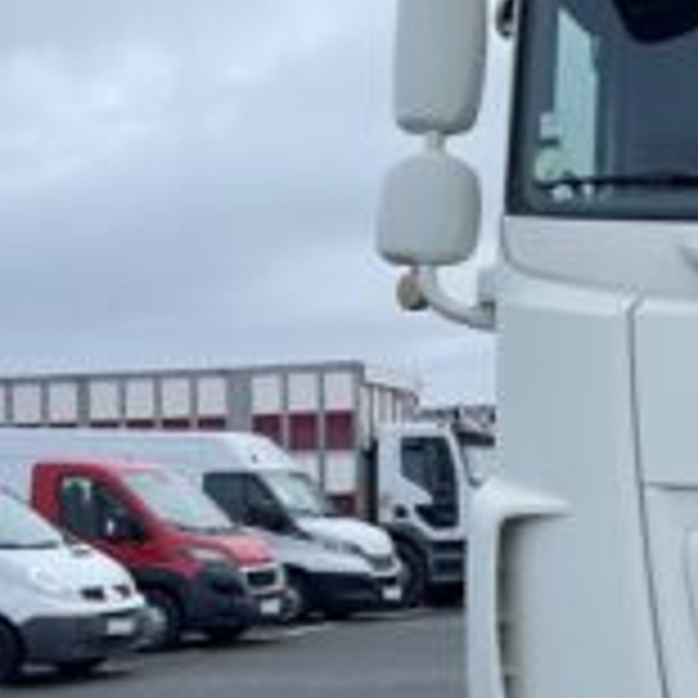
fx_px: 2030
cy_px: 396
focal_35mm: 89
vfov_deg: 19.5
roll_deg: +2.9
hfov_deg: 17.8
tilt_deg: +4.9
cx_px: 991
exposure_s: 1/530
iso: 32
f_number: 1.6
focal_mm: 4.2
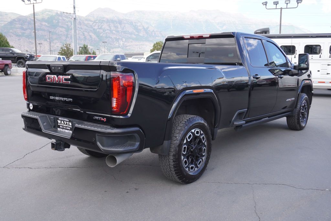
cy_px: 110
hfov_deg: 53.1
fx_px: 331
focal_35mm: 36
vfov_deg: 36.9
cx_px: 166
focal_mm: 24
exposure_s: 1/80
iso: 100
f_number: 6.3
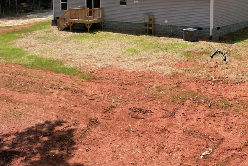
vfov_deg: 25.1
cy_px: 12
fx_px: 358
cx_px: 166
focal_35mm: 52
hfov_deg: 37.7
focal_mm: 8.38
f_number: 2.8
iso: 100
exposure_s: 1/400
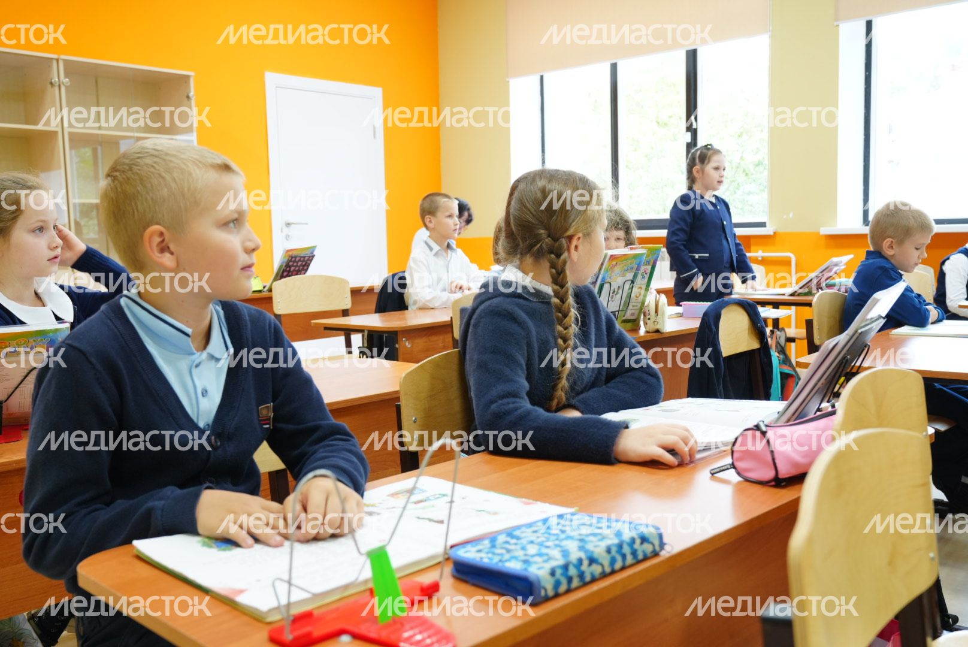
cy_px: 324
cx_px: 484
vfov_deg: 40.0
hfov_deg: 57.2
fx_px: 888
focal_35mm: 33
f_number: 5.6
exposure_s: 1/80
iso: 1600
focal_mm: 33
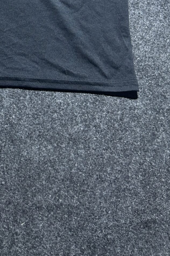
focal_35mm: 73
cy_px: -80
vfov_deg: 24.2
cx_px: -56
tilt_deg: -52.3
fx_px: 517
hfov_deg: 17.4
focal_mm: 5.7
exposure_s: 1/50
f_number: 1.5
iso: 200
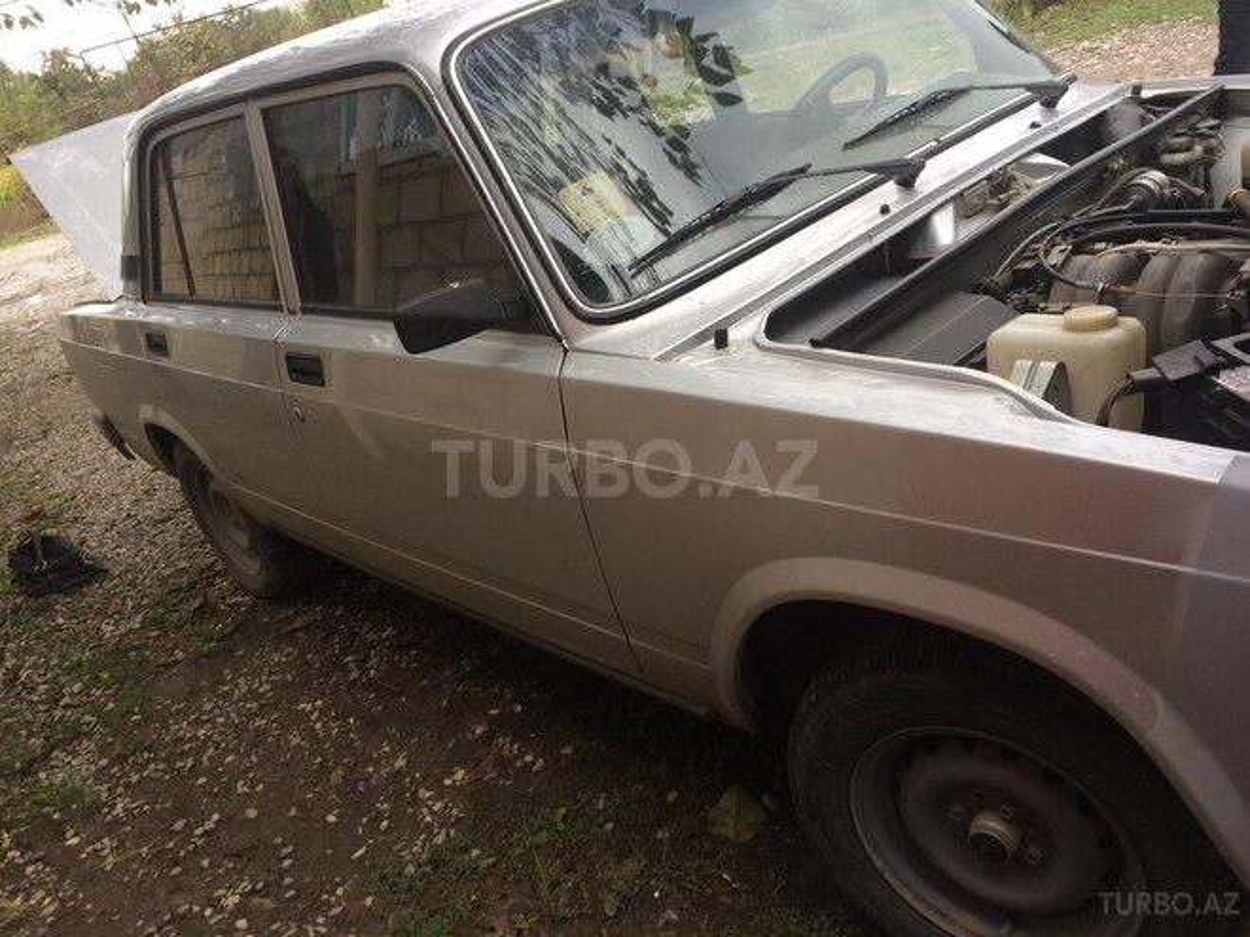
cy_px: 468
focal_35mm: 29
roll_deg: +16.1
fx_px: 1047
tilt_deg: -25.4
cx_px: 625
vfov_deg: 48.2
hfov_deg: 61.7
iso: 40
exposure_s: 1/50
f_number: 2.2
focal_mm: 4.15
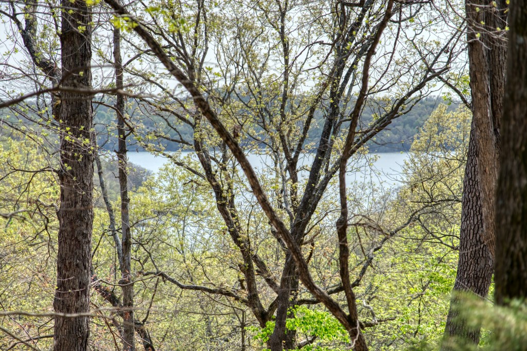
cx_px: 264
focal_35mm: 105
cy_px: 176
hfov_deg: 19.5
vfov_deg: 13.0
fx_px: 1537
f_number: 4
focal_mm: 105
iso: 160
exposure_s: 1/125
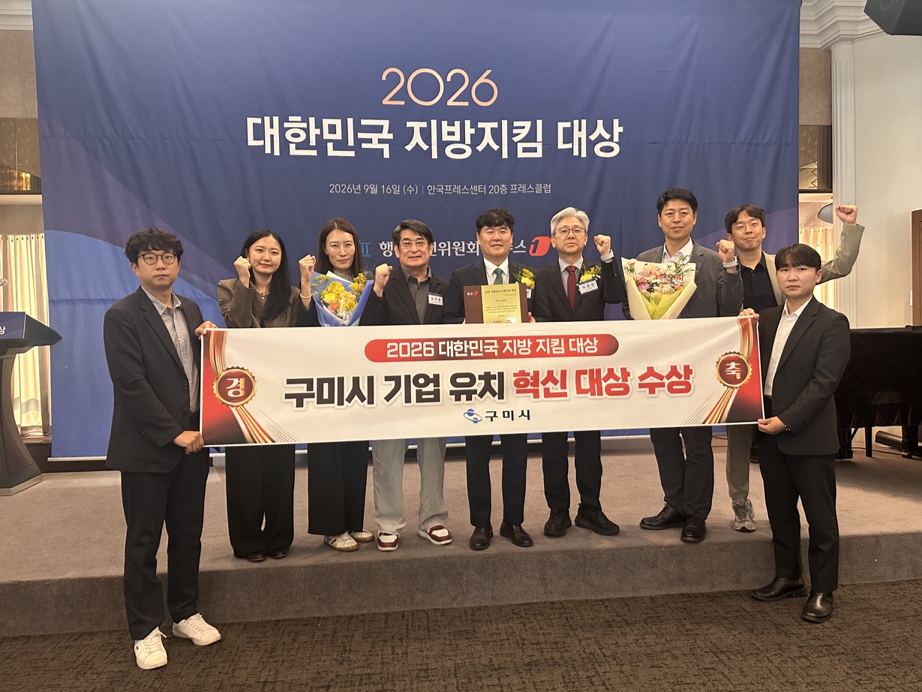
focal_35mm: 25
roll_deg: +1.0
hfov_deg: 69.4
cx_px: 467
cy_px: 344
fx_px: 666
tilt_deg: -1.3
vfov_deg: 54.9
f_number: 1.78
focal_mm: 6.86
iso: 400
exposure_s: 1/44
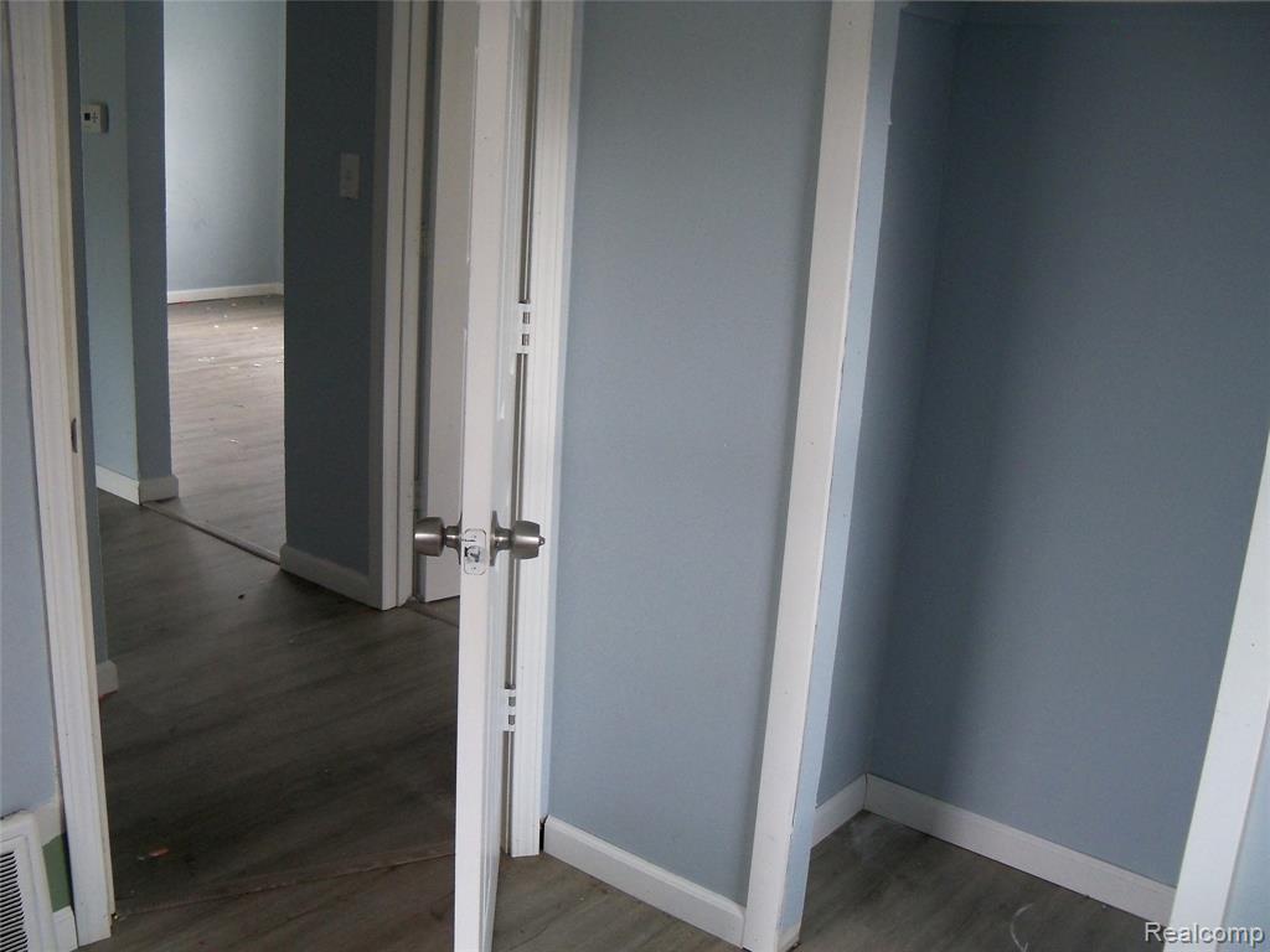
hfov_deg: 52.6
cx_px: 635
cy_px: 476
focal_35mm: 35
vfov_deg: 40.7
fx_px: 1284
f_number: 3.5
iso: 250
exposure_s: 1/40
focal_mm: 6.2
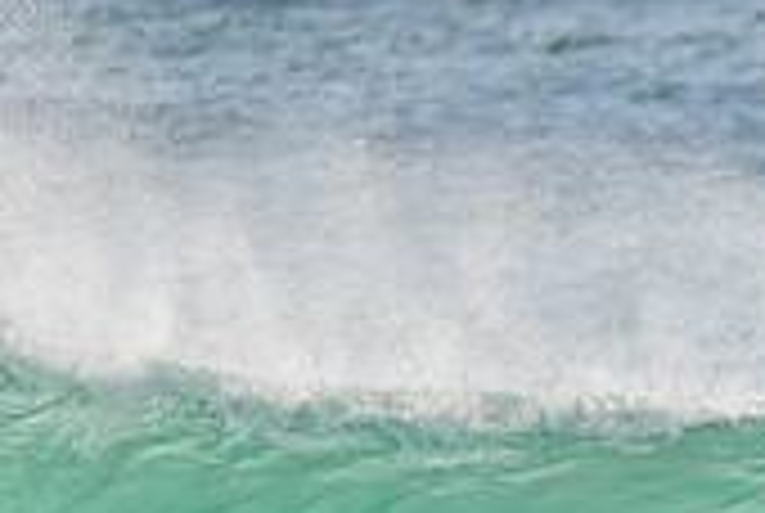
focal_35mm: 2085
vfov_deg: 0.7
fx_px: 44383
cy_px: 824
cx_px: 256
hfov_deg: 1.0
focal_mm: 500
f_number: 5.6
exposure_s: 1/2000
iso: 250
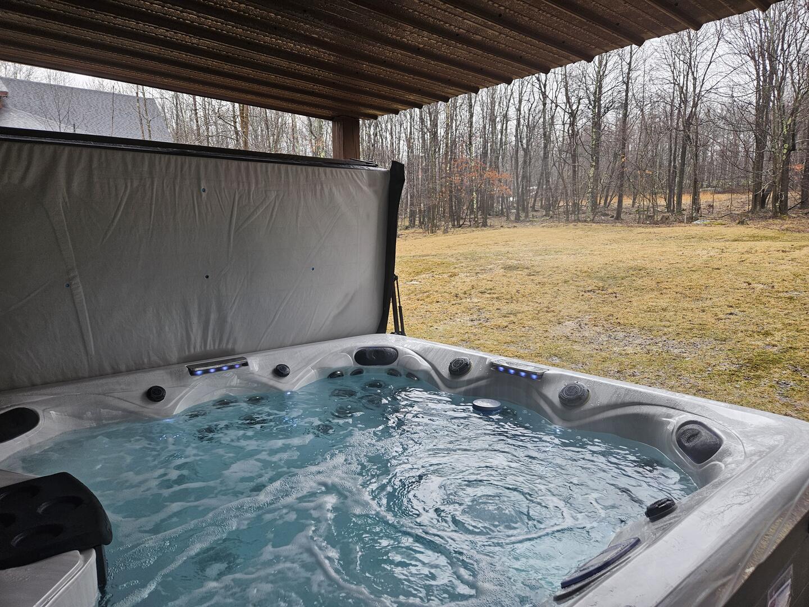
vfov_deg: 58.9
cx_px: 404
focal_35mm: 23
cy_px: 304
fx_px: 538
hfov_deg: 73.9
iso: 40
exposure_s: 1/120
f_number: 1.8
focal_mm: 5.4
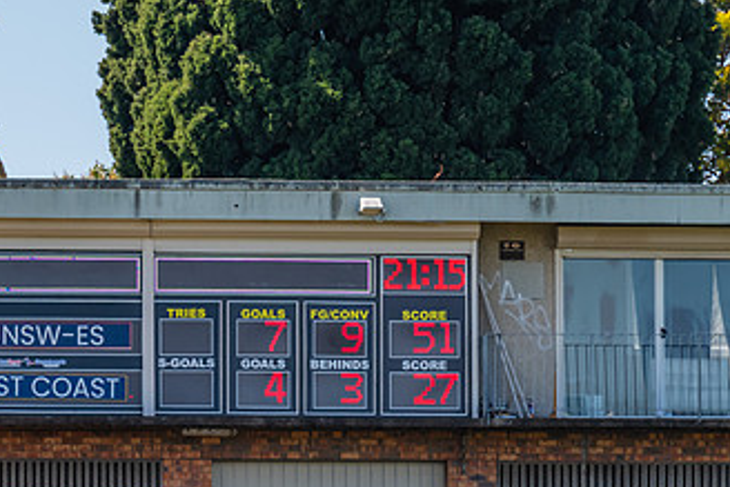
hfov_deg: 2.4
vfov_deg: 1.6
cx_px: 311
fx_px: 17791
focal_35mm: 877
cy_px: 362
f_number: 5.6
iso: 800
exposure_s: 1/2000
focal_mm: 420
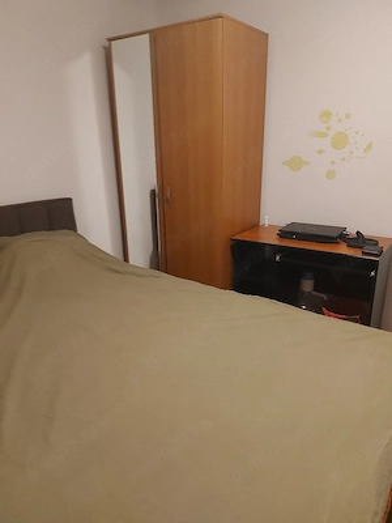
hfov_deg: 56.8
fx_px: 362
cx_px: 196
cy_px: 262
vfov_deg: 71.6
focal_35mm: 24
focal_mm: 5.23
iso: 400
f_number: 1.8
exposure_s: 1/25
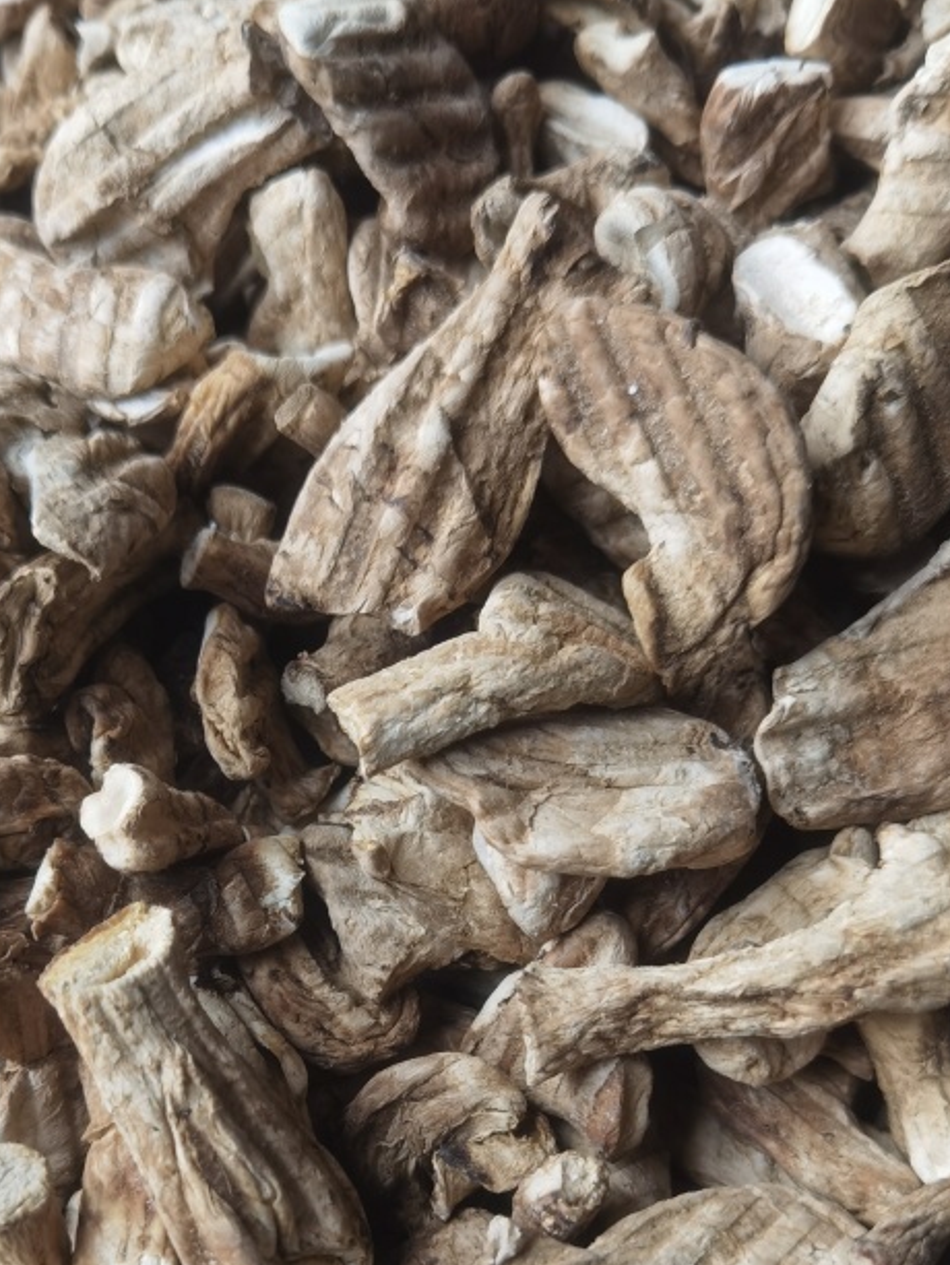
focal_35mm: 47
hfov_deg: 30.8
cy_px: 913
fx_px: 1719
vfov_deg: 39.6
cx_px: 407
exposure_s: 1/192
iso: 50
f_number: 1.9
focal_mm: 6.71
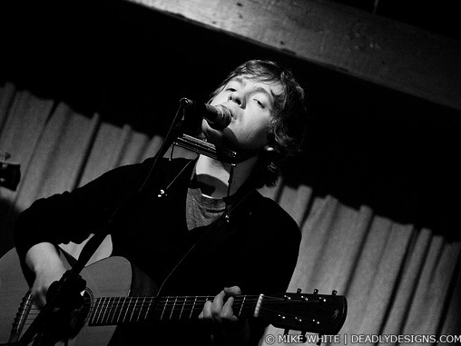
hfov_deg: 17.1
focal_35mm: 115
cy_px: 172
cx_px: 203
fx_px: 1532
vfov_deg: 12.9
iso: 1000
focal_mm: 70
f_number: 2.8
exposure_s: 1/60
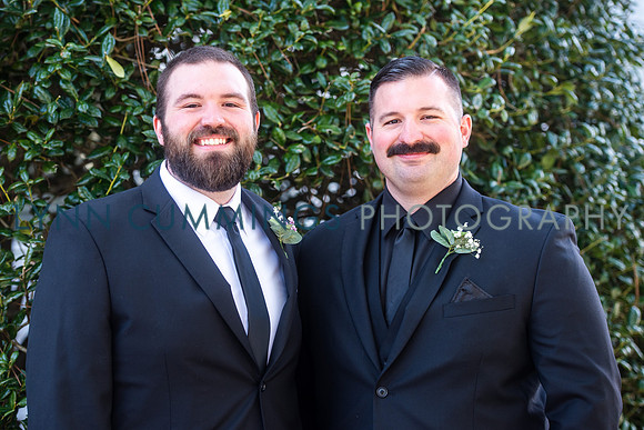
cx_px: 296
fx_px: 1777
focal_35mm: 99
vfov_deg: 13.8
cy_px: 215
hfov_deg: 20.5
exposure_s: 1/250
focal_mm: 92
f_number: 3.5
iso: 160
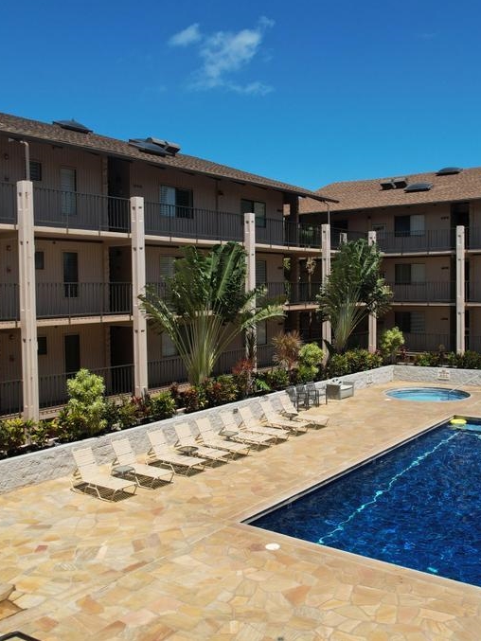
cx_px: 281
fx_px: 593
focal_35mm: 32
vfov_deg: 56.8
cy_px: 319
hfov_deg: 44.0
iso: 110
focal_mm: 8.38
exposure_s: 1/320
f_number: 2.8
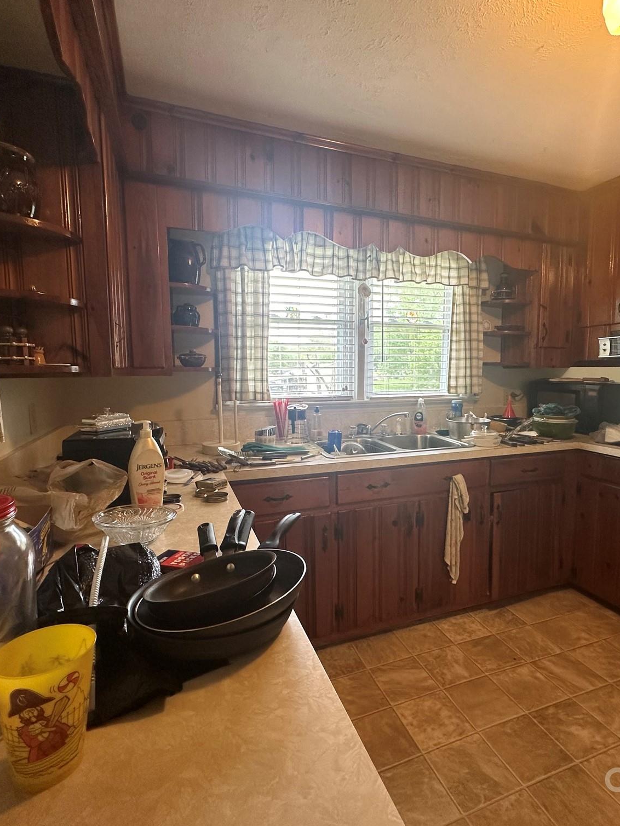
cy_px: 407
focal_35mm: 19
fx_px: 454
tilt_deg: -4.9
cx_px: 354
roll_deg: +0.1
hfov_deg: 68.4
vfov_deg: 84.7
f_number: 2.2
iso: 160
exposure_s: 1/60
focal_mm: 2.22
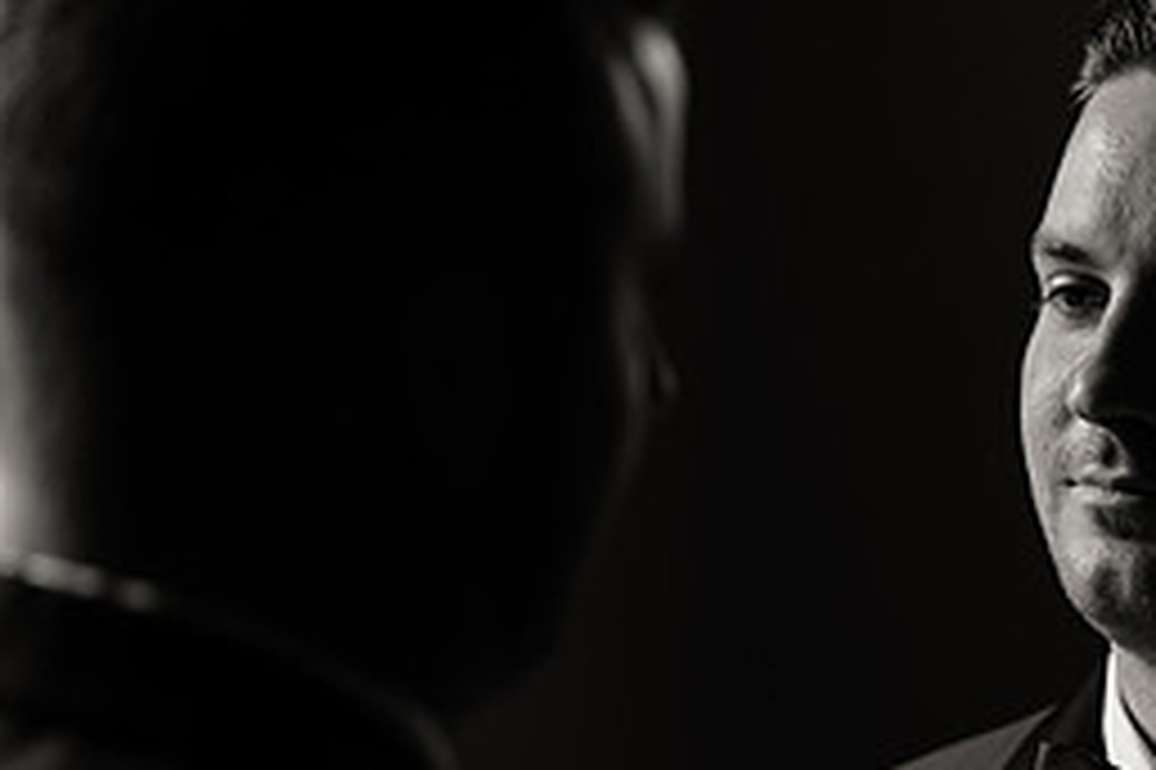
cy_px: 669
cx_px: 1138
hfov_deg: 10.6
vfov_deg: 7.1
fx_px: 6161
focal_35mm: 192
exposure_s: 1/125
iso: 400
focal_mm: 85
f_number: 2.2
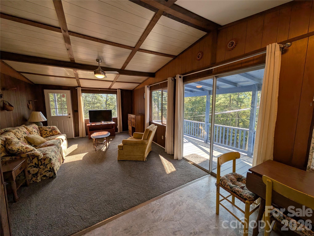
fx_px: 109
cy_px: 118
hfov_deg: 110.5
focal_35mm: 12
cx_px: 157
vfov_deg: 94.6
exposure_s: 1/644
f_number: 1.7
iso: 50
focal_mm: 2.02
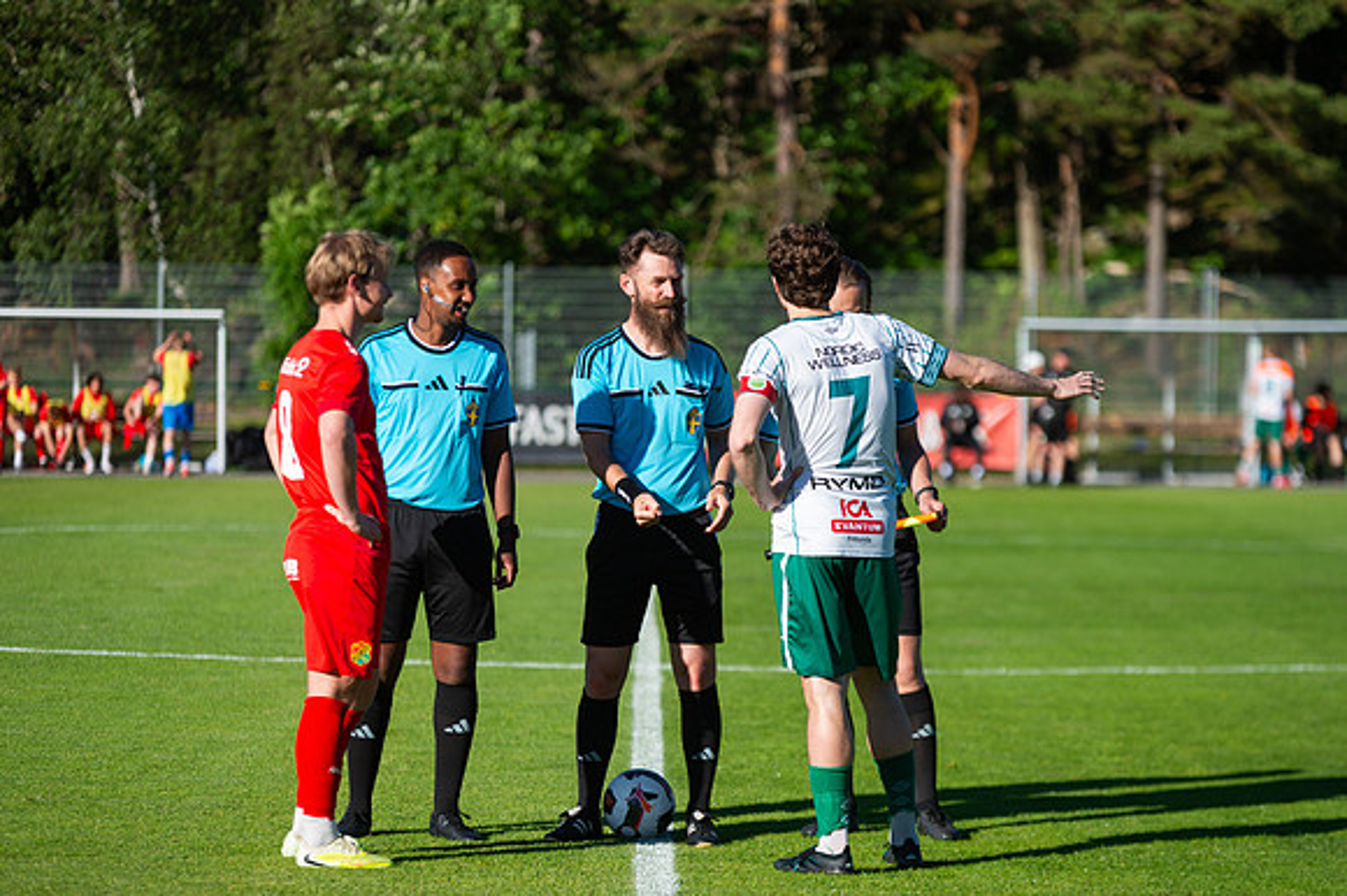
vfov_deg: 9.7
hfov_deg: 14.5
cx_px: 674
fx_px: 5302
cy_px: 448
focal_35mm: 142
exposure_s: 1/1600
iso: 100
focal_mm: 140
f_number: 3.2
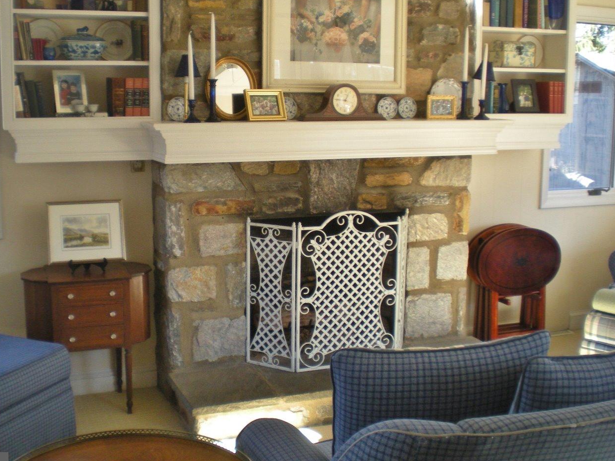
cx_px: 278
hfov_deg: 42.9
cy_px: 214
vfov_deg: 32.9
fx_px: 782
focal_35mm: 44
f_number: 3.1
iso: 164
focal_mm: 6.3
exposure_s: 1/57.3
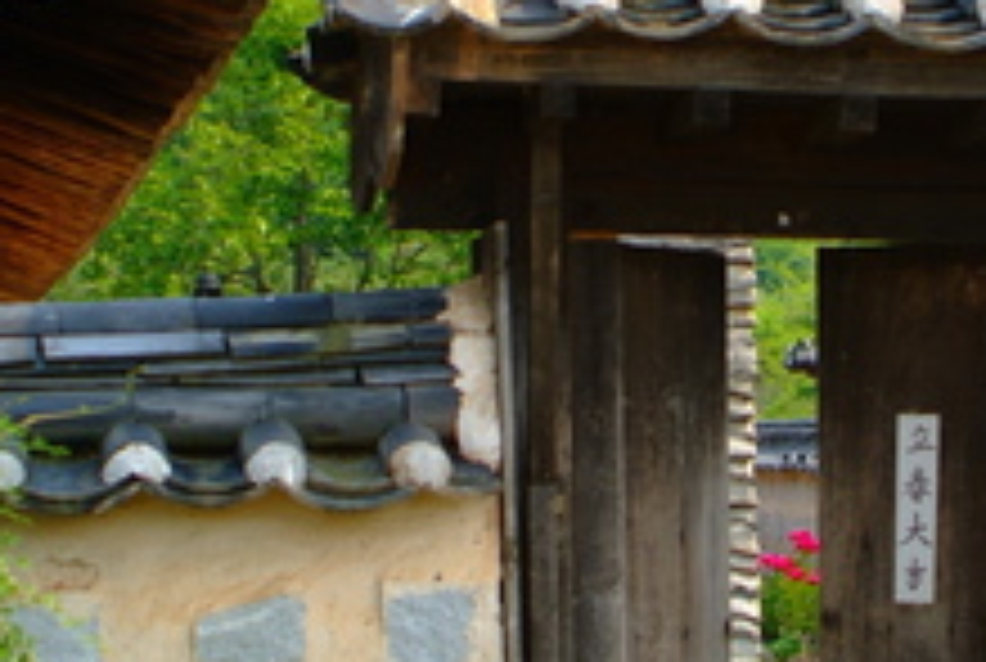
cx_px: 853
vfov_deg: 10.3
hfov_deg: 15.1
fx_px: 3678
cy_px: 432
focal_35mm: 134
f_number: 3.5
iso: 100
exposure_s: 1/500
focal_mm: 28
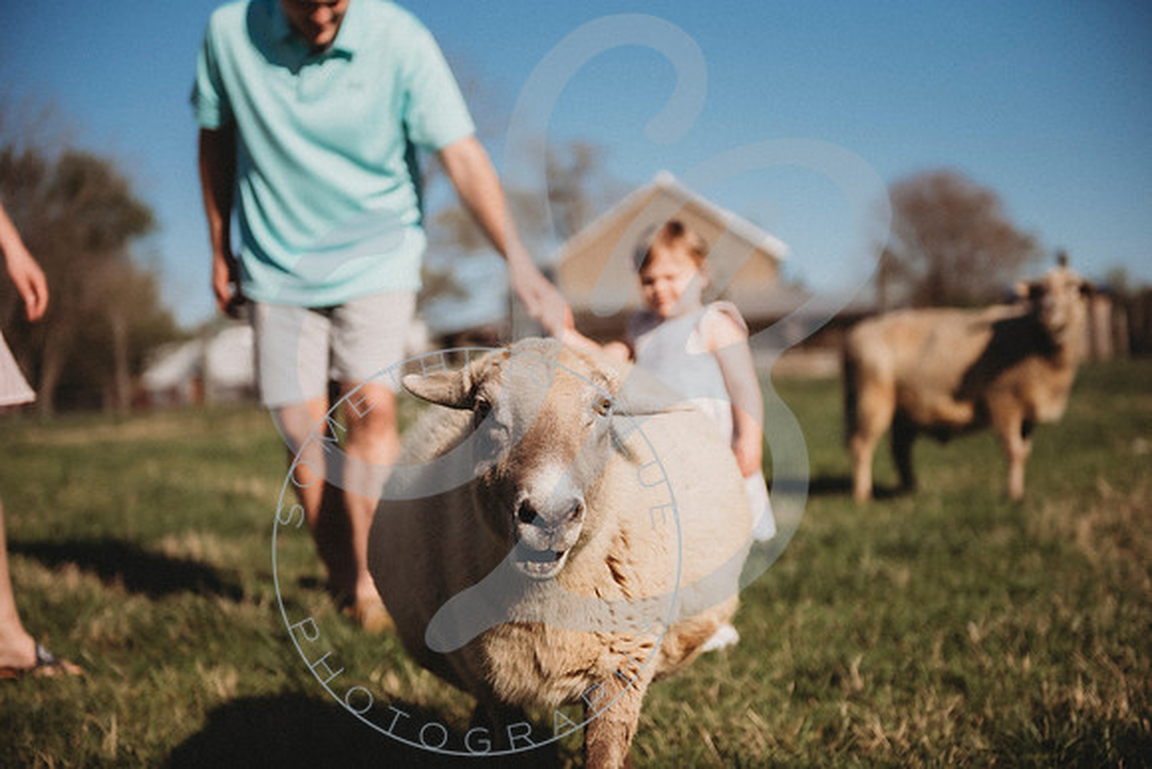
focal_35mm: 70
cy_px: 384
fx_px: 2240
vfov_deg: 19.5
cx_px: 576
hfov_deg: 28.8
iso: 100
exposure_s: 1/2500
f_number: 2.8
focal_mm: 70
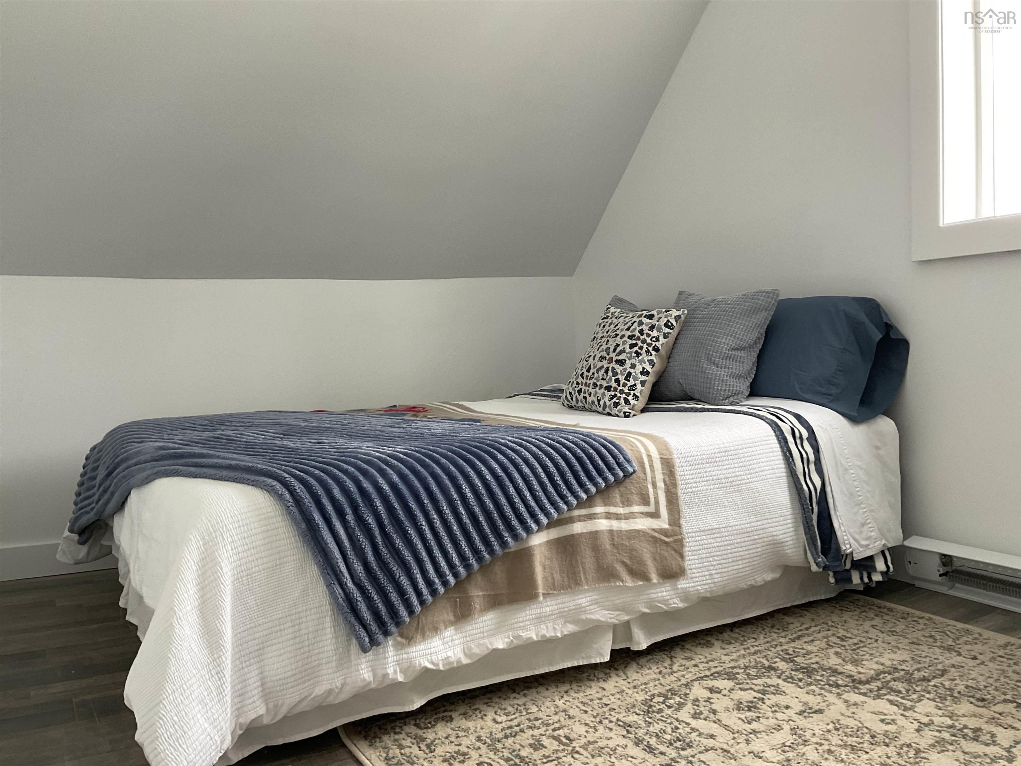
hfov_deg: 61.7
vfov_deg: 48.2
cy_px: 383
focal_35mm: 29
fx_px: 855
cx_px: 510
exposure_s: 1/122
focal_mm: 3
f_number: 1.8
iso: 64
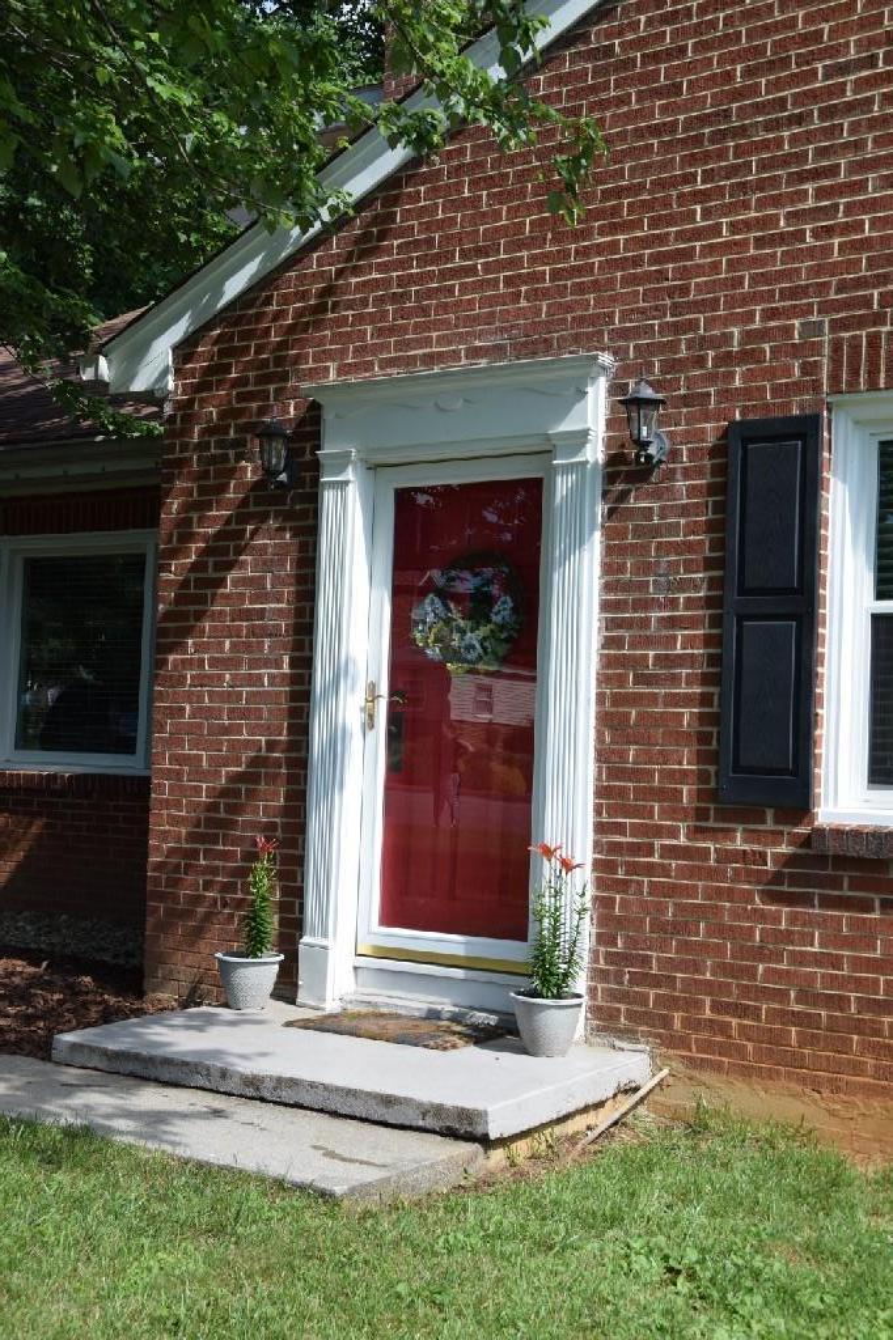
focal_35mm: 46
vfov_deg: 42.3
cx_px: 446
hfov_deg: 28.9
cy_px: 670
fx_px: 1731
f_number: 9
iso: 200
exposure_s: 1/320
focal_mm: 31
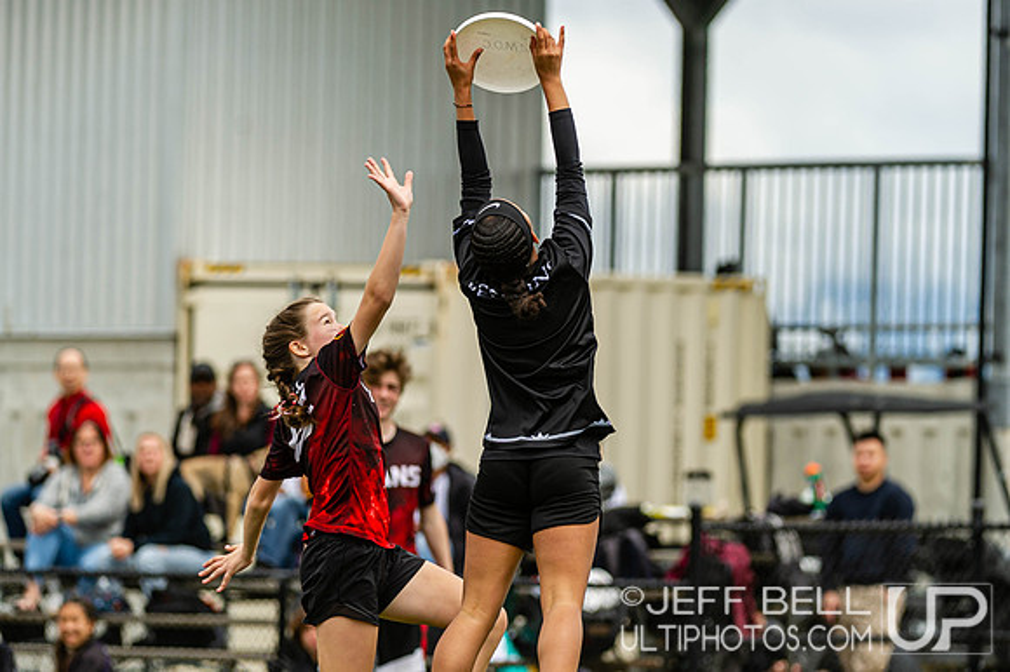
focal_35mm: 344
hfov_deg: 6.0
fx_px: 9646
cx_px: 505
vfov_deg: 4.0
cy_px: 360
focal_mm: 240
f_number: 4
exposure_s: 1/1000
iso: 200
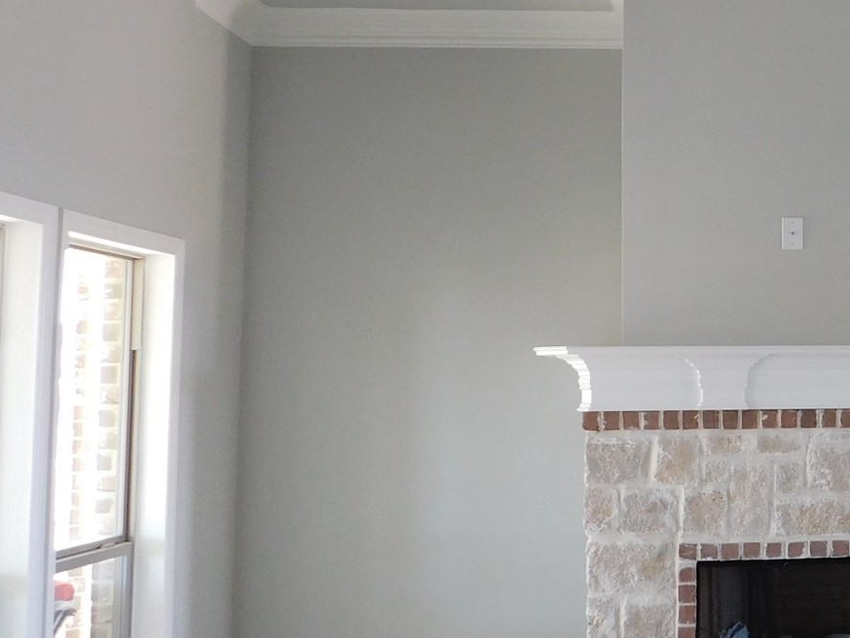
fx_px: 1302
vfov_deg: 27.5
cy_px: 259
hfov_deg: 32.3
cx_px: 911
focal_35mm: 53
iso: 200
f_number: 3
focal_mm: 4
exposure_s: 1/30
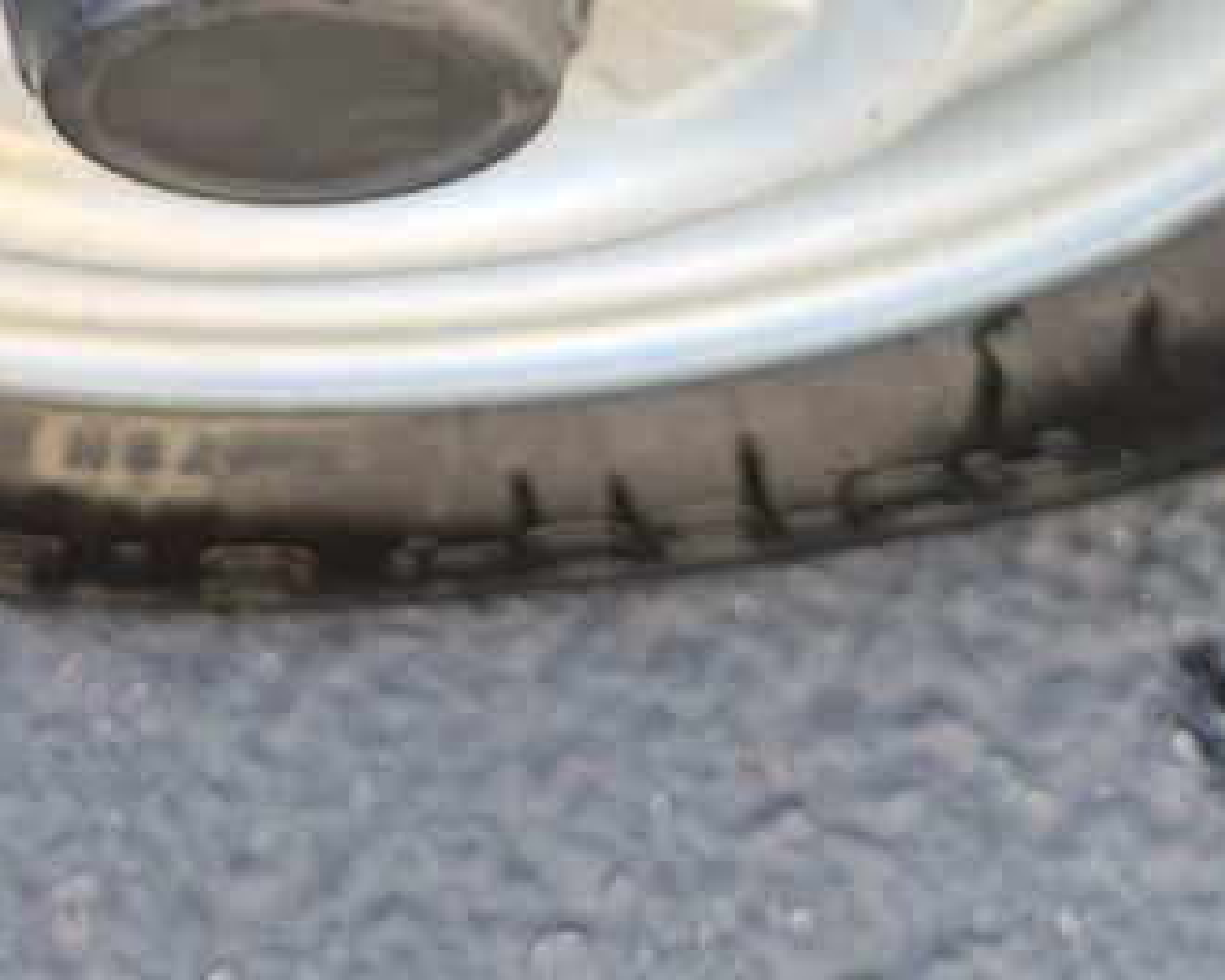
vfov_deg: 14.9
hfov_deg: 20.7
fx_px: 3299
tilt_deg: -50.1
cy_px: -742
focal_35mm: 91
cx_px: 200
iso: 80
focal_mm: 6.76
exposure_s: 1/177
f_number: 1.78
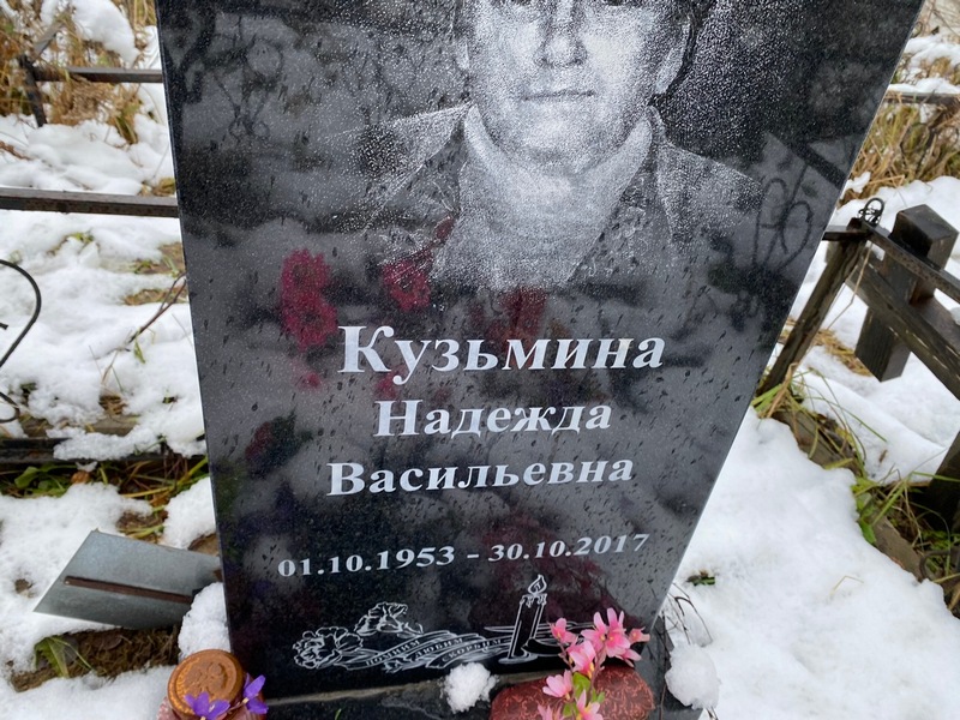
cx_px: 480
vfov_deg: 53.1
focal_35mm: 26
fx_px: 721
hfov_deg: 67.3
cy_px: 360
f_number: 1.8
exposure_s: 1/121
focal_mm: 4.25
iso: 64
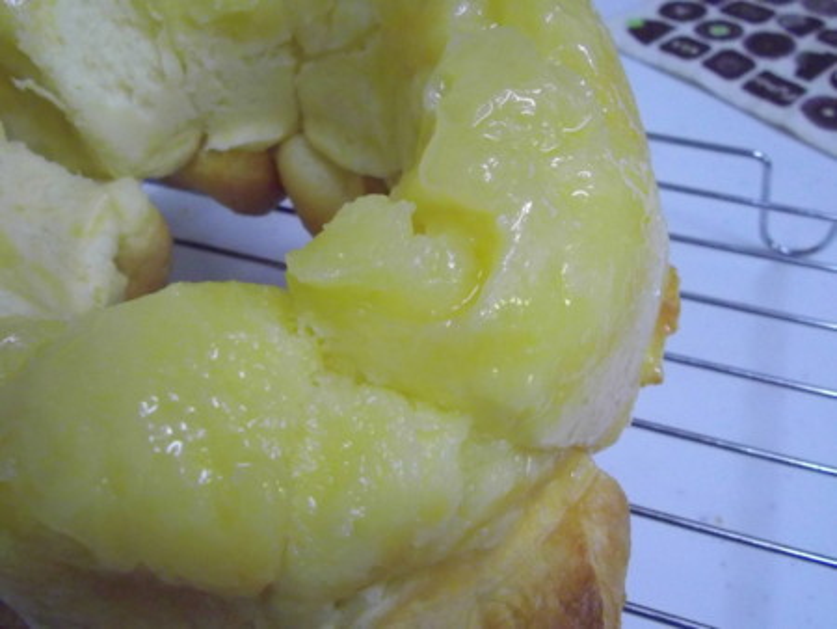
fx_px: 774
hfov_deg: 56.8
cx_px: 418
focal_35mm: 32
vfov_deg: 44.2
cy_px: 314
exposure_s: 1/60
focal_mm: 5.8
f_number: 3.5
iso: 800
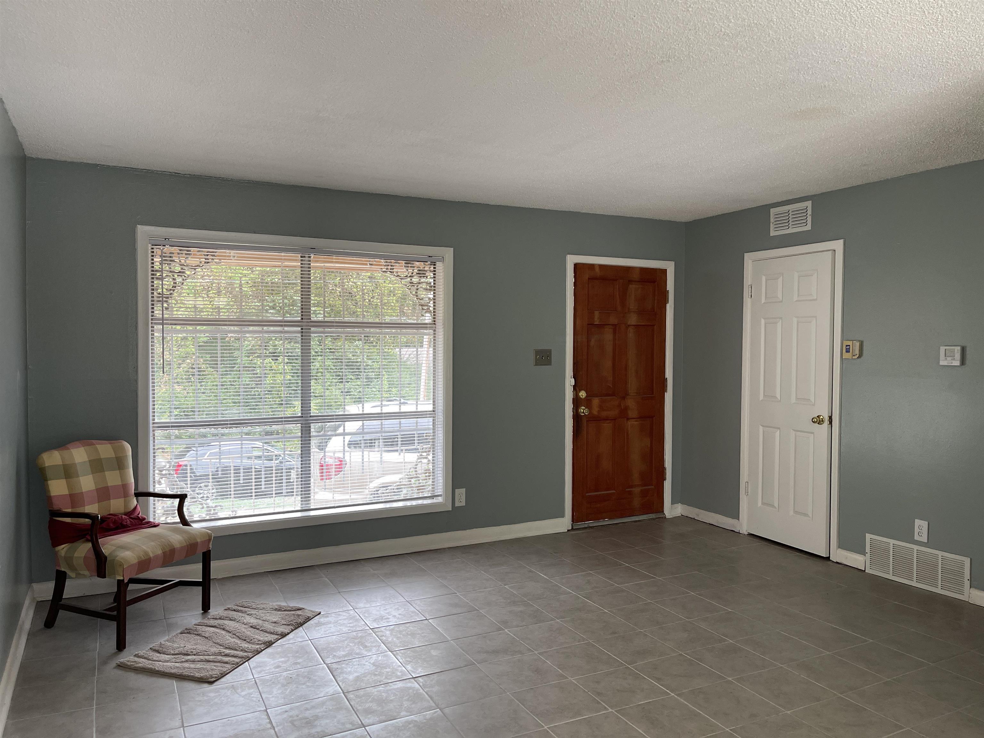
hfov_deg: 69.4
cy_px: 369
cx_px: 492
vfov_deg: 54.9
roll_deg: -0.9
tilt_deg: -1.7
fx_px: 711
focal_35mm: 25
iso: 125
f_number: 1.6
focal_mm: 5.1
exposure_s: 1/120
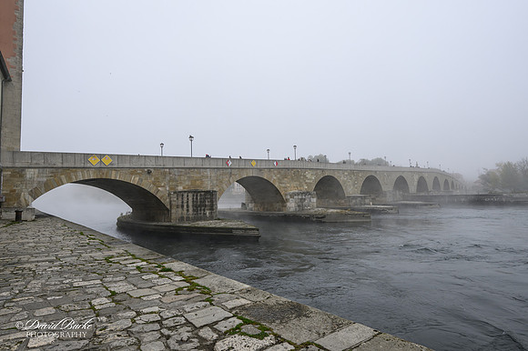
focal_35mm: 21
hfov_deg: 81.2
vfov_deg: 59.4
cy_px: 176
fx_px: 308
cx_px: 264
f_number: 8
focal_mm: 14
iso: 160
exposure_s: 1/160
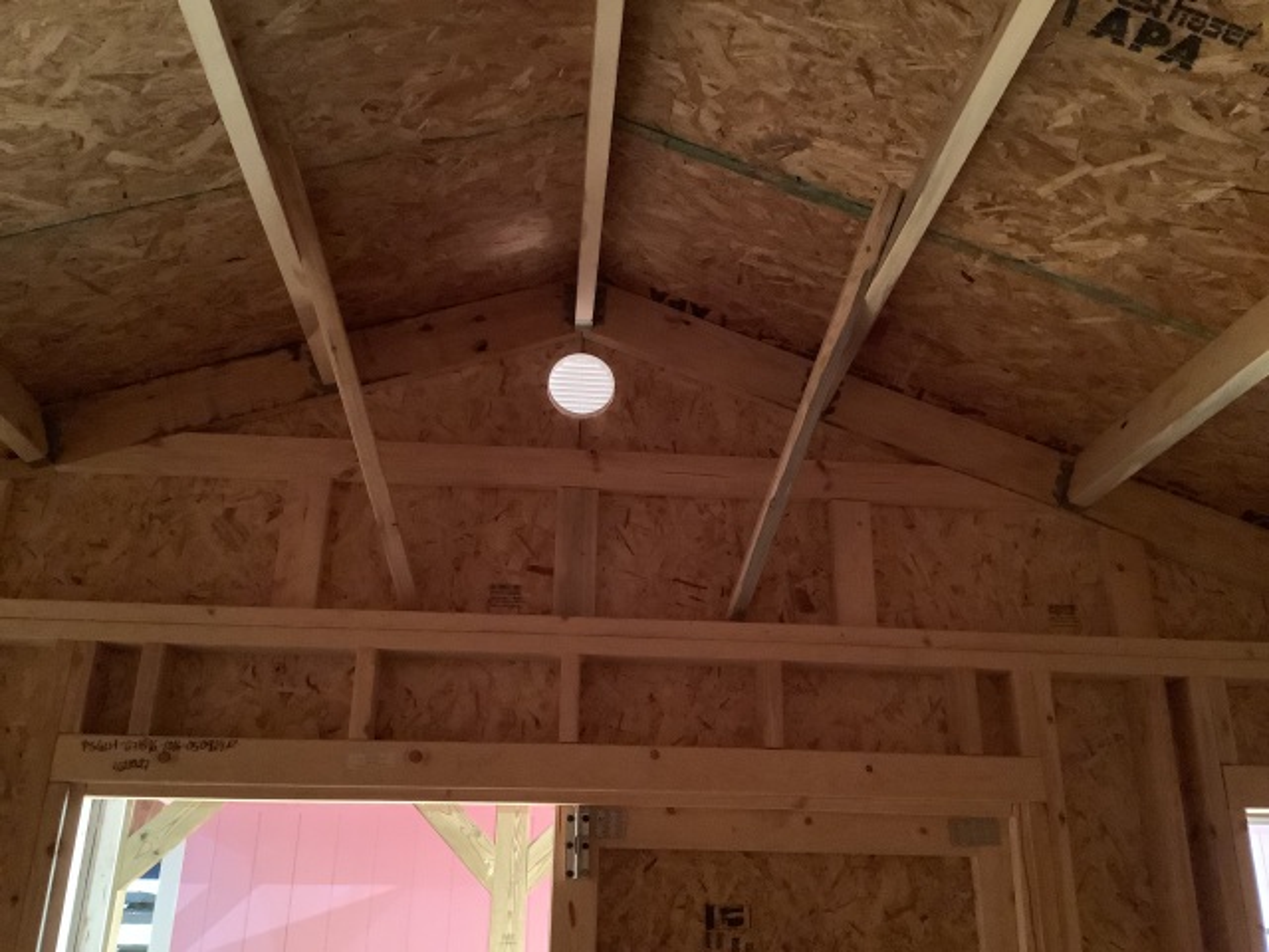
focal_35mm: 31
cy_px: 476
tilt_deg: +21.0
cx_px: 634
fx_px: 1136
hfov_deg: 58.4
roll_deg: -1.1
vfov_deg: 45.4
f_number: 2.4
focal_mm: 3.3
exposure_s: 1/15
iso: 800
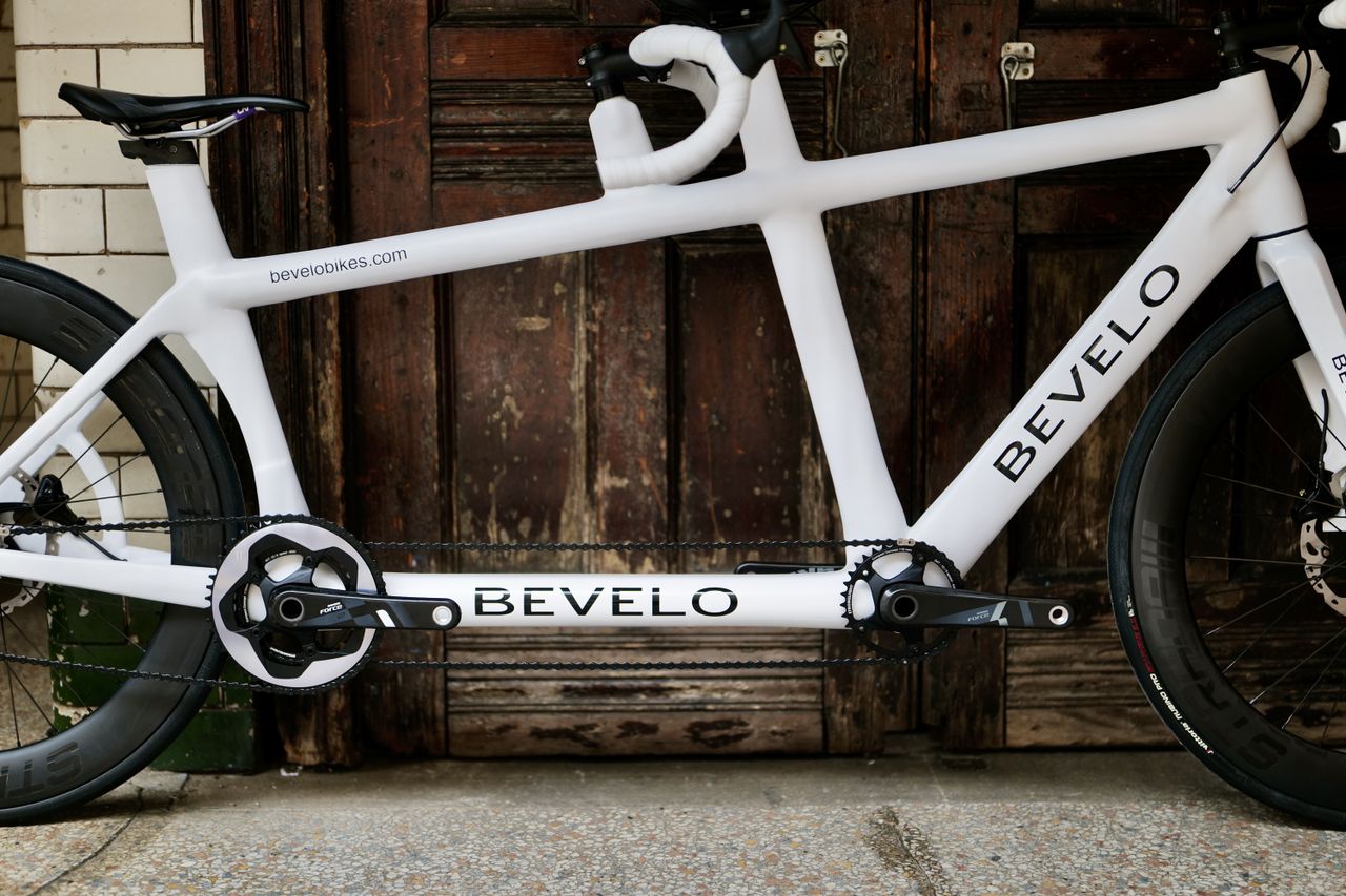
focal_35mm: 50
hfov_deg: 39.6
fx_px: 1869
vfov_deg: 27.0
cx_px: 673
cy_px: 448
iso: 100
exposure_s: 1/160
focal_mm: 50
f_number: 1.4
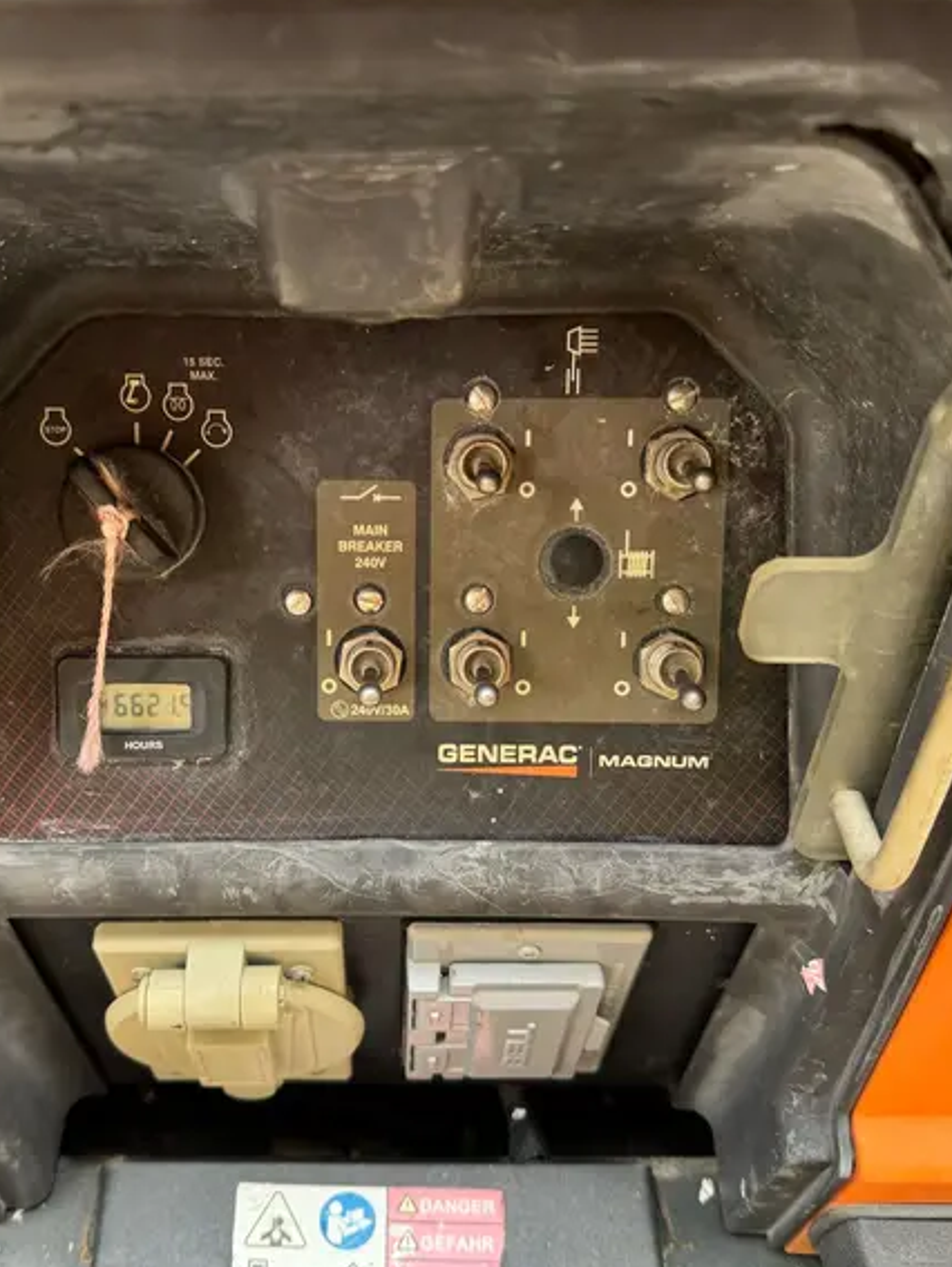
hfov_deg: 45.2
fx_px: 1135
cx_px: 380
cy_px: 642
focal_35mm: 31
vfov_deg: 58.3
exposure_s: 1/121
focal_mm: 6.76
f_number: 1.78
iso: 160
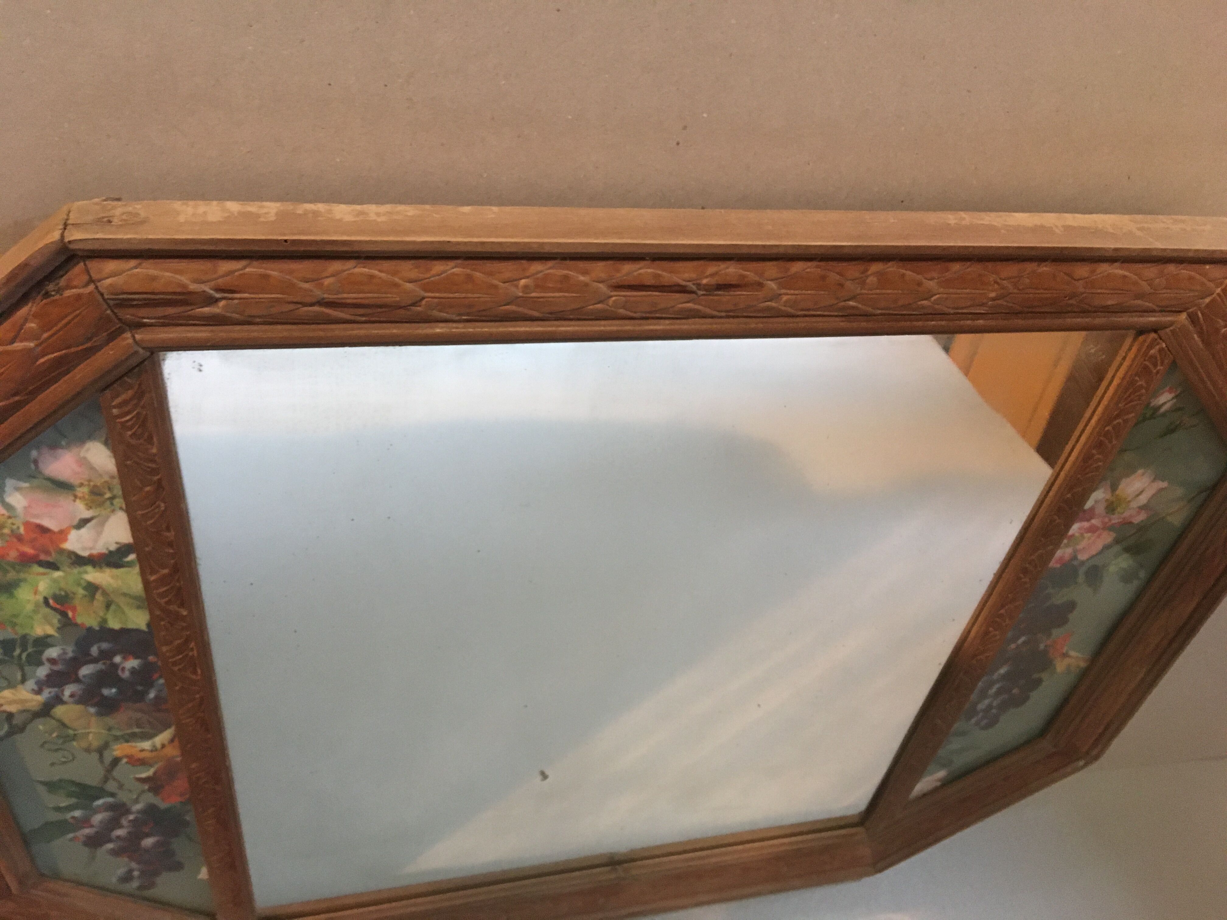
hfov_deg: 61.7
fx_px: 1028
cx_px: 614
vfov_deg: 48.2
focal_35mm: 29
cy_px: 460
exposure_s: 1/20
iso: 200
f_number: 2.2
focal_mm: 4.15
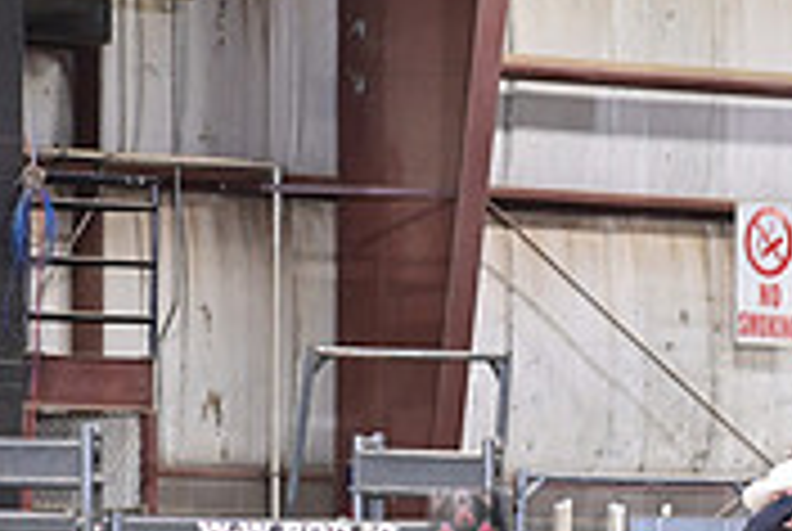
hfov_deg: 3.4
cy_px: 808
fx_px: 13398
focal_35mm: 608
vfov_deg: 2.3
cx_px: 1264
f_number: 3.5
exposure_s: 1/250
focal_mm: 185
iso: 2500
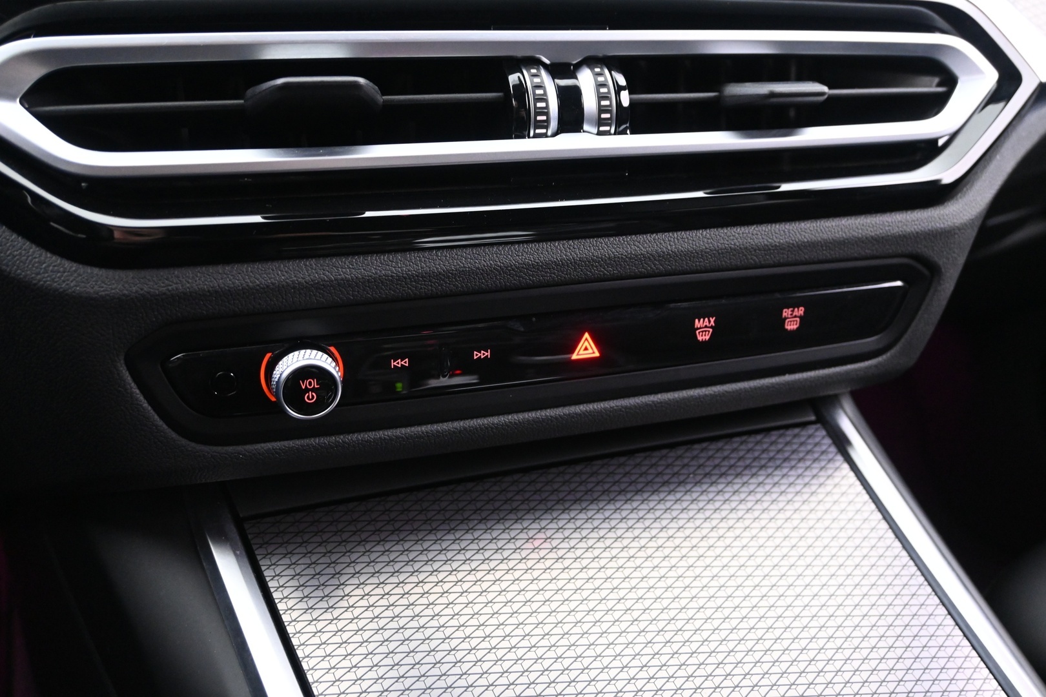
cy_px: 348
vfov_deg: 40.8
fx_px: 937
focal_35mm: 32
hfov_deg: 58.3
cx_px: 523
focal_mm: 21.5
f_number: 4
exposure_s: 1/8
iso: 3200
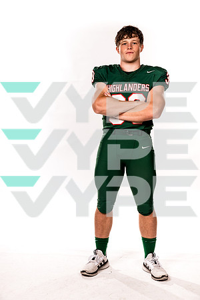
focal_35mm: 52
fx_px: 433
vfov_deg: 38.2
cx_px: 100
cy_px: 150
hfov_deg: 26.0
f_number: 8
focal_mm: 52
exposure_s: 1/400
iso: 800
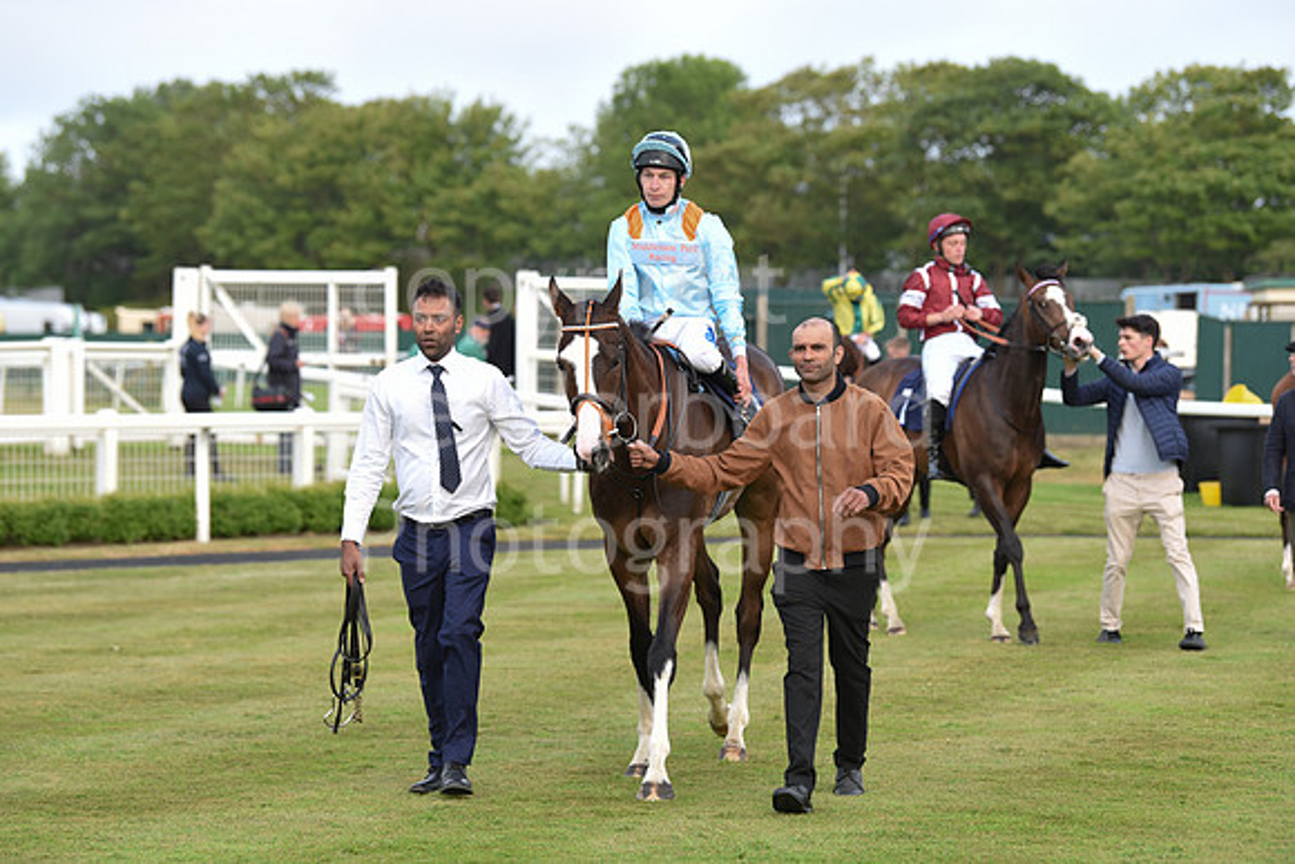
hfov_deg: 16.8
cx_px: 648
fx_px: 4389
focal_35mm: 122
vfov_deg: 11.2
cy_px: 432
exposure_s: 1/800
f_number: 4
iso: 1000
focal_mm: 122
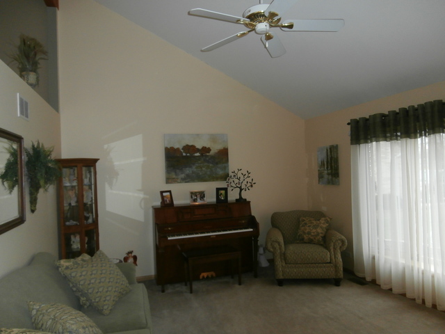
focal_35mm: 24
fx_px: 309
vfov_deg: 56.8
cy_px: 167
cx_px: 222
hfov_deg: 71.6
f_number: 3
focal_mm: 4.2
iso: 200
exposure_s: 1/30
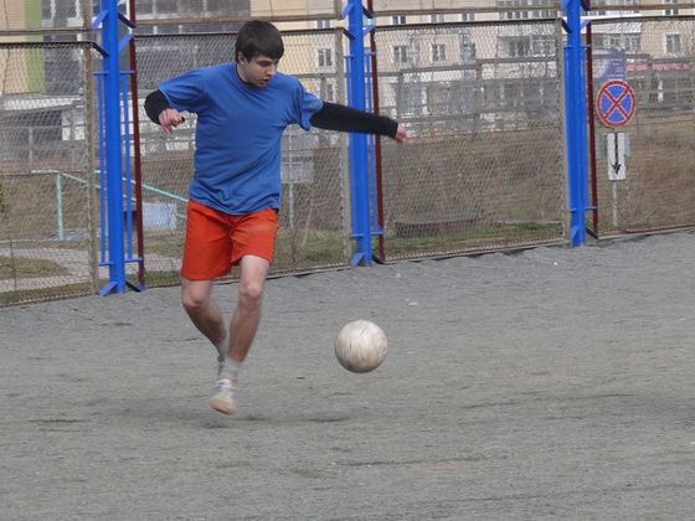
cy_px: 260
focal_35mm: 296
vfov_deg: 5.0
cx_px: 348
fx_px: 5943
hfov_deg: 6.7
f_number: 5.6
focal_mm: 35.1
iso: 100
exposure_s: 1/250
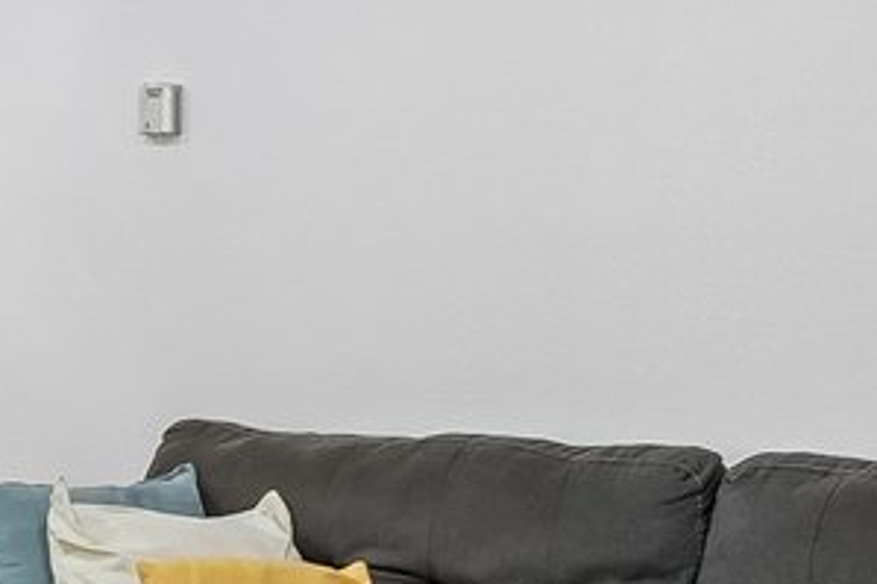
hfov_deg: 19.7
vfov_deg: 14.2
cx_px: -232
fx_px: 2337
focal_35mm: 96
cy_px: 210
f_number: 8
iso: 500
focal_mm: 14
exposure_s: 1/20
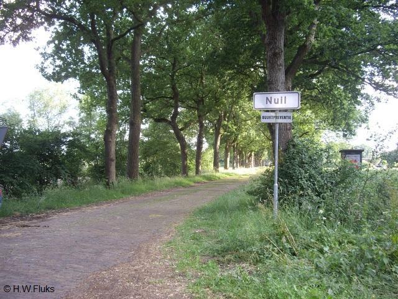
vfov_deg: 37.7
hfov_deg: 49.0
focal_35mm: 38
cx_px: 199
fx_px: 437
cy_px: 150
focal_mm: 7.9
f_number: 2.8
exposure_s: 1/60
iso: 100
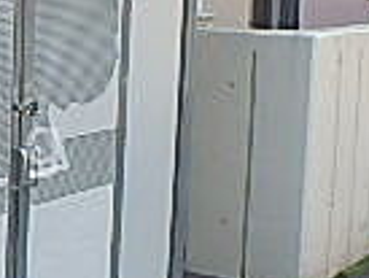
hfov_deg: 18.6
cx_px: -110
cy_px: 146
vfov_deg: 15.1
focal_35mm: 98
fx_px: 1046
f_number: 3.5
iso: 125
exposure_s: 1/200
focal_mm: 3.7
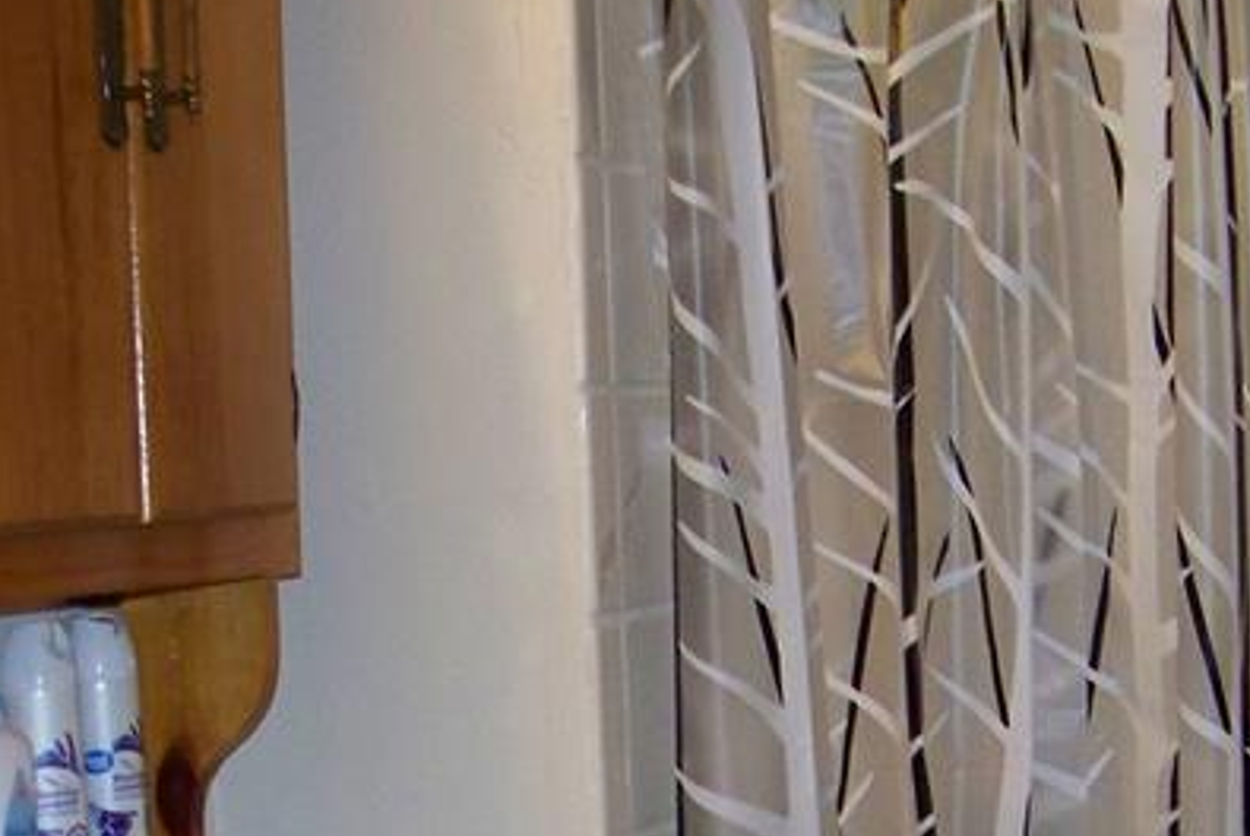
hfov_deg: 21.0
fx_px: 3370
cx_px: 494
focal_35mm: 97
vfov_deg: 13.7
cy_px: 1013
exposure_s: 1/30
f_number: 2.8
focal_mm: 5.85
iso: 200
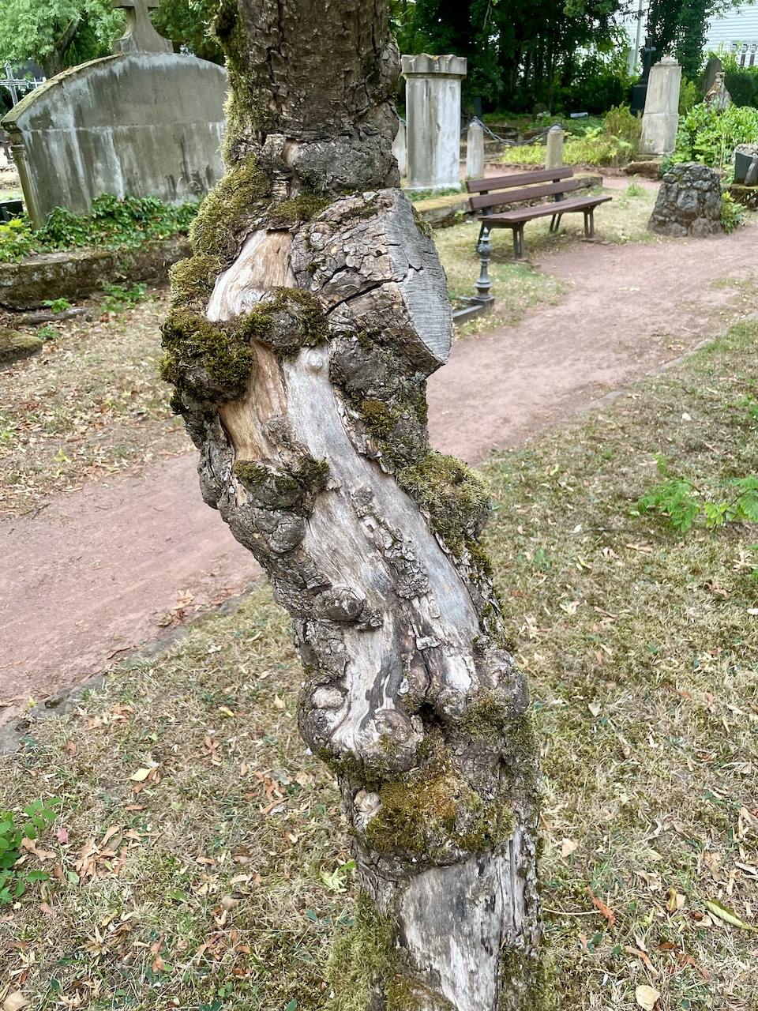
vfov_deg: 67.3
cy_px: 506
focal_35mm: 26
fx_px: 759
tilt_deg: -27.0
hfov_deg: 53.1
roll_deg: +1.9
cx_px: 379
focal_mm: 4.2
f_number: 1.6
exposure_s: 1/121
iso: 100
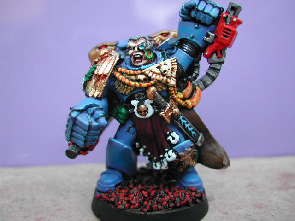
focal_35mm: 38
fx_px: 324
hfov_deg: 49.0
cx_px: 148
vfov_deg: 37.7
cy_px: 110
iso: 100
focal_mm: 8
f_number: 2.8
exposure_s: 1/142
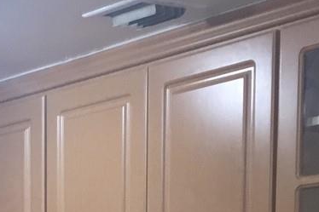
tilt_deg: -5.3
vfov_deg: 9.8
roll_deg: +1.1
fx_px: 1143
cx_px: -75
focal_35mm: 129
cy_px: 440
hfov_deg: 15.3
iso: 100
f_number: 2.2
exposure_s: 1/17
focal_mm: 4.15
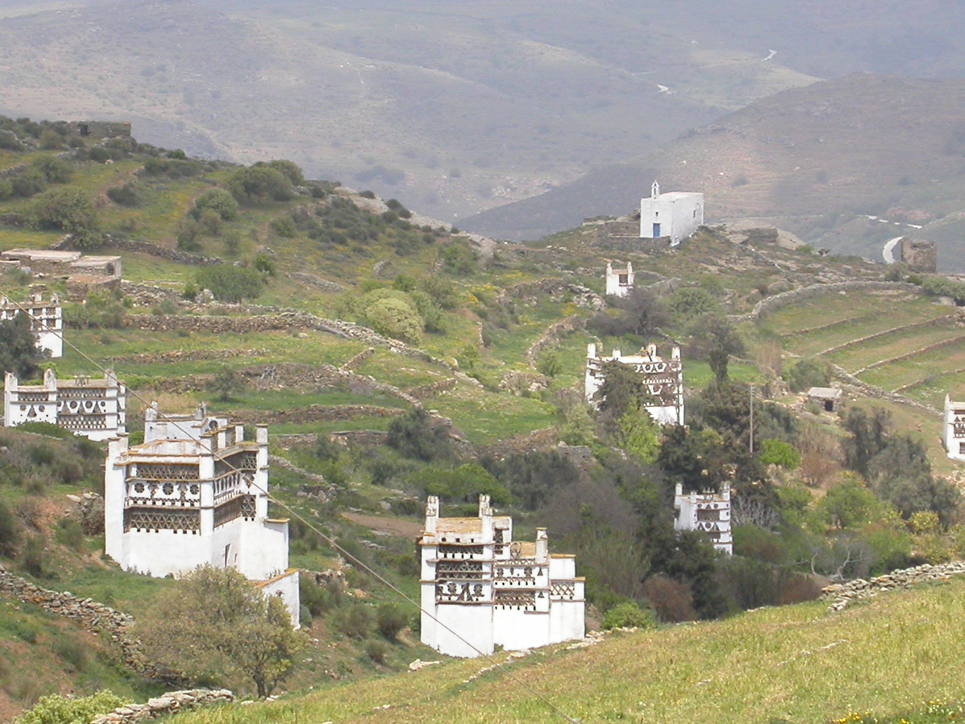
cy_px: 386
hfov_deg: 9.7
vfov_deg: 7.3
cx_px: 495
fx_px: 5660
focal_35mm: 203
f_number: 6.6
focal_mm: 27.1
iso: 100
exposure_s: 1/393
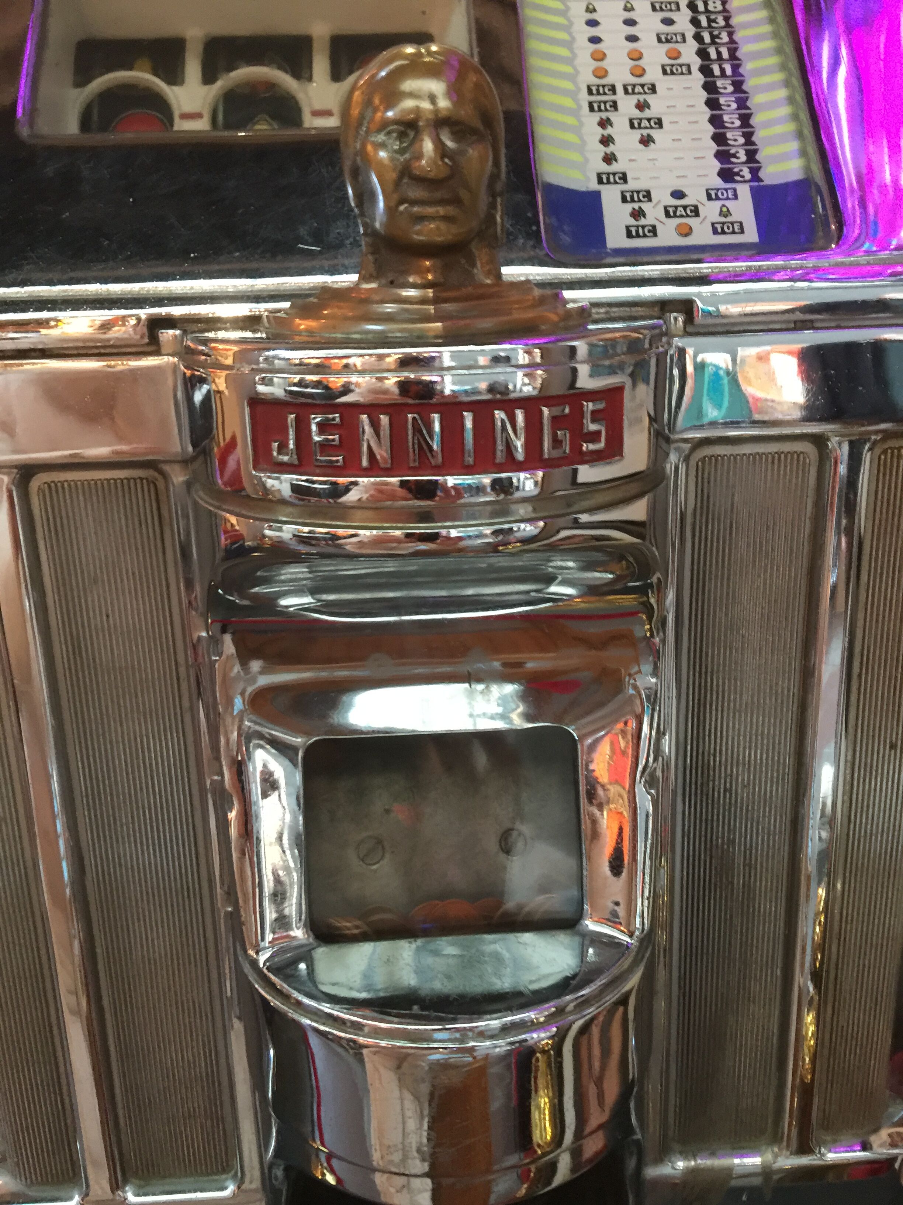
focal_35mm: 29
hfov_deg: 48.2
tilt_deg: -15.6
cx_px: 452
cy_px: 602
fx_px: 1009
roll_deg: +2.0
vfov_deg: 61.7
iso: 160
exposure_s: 1/17
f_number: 2.2
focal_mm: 4.15
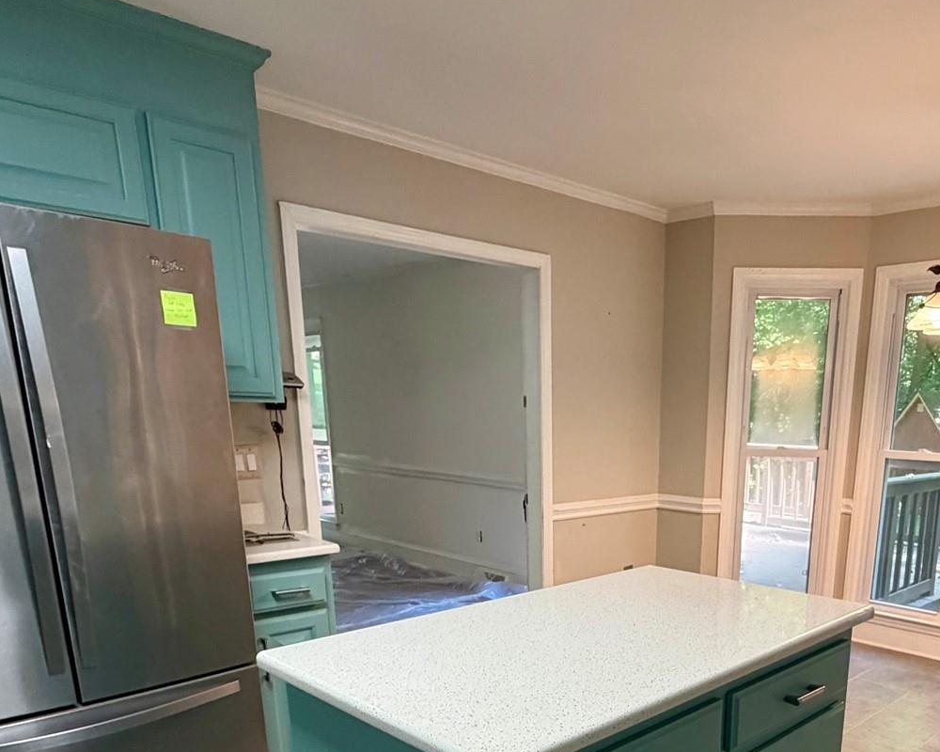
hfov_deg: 60.6
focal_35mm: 28
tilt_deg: -15.7
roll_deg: -1.1
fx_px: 779
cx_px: 633
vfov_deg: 48.1
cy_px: 621
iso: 320
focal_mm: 2.22
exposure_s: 1/120
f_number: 2.2
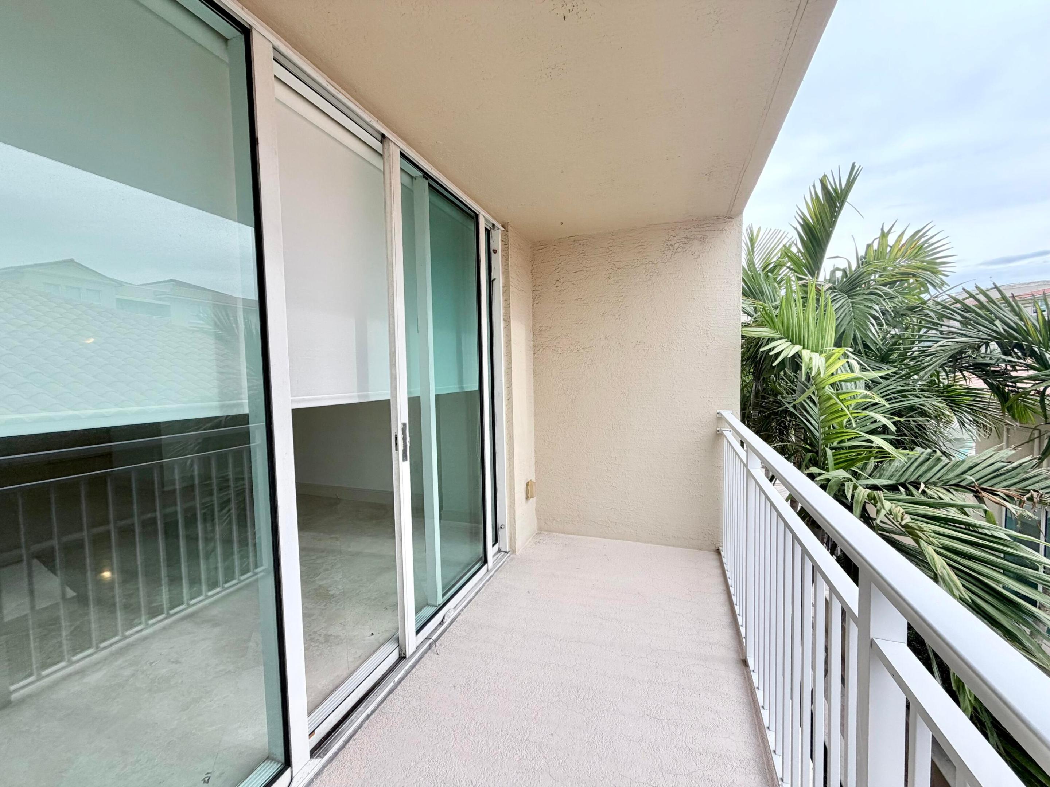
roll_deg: +1.7
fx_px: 425
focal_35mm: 14
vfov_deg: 85.7
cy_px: 394
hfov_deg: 102.1
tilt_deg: -3.4
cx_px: 525
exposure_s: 1/458
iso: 64
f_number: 2.2
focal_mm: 2.22
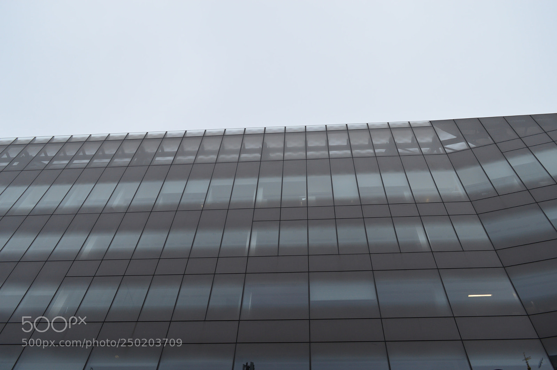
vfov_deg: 43.5
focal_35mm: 30
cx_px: 278
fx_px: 464
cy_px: 185
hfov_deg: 62.0
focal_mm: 20
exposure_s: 1/200
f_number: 8
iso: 200
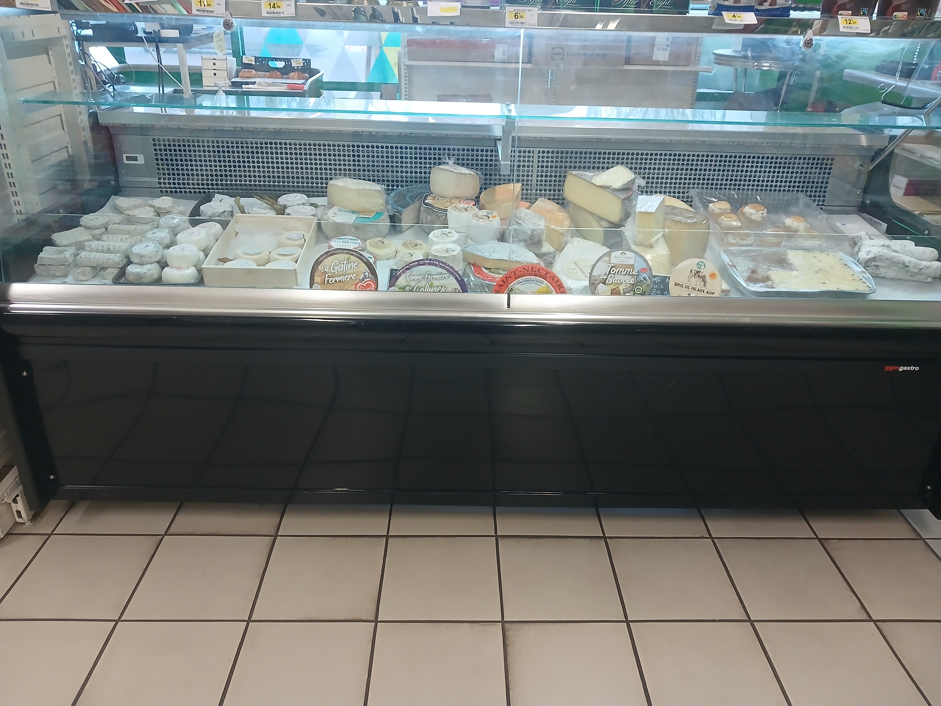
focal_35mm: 27
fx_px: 734
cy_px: 353
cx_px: 470
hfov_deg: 65.3
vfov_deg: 51.4
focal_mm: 3.98
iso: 200
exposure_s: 1/50
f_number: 1.8
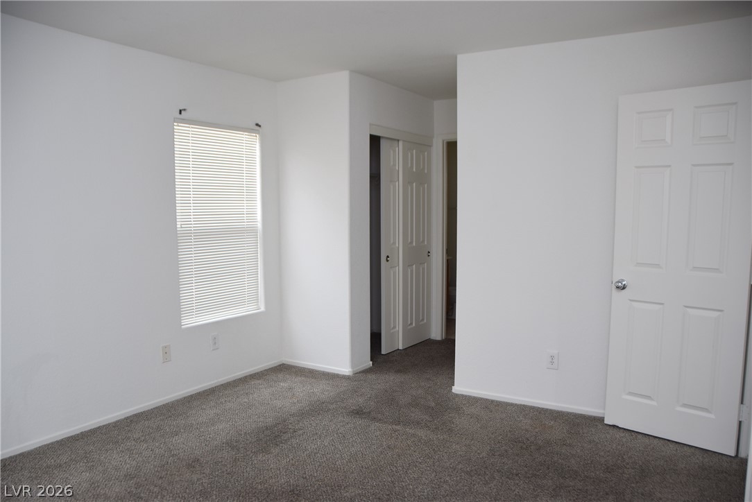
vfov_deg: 48.0
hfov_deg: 67.4
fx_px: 564
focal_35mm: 27
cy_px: 251
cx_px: 376
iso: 400
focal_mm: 18
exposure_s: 1/60
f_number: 4
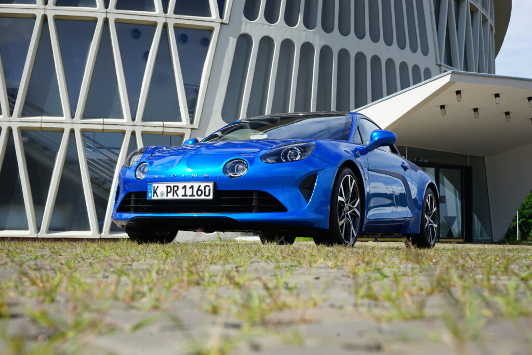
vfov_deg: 26.0
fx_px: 768
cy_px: 178
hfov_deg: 38.2
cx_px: 266
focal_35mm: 52
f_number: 11
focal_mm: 52
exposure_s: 1/125
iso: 100
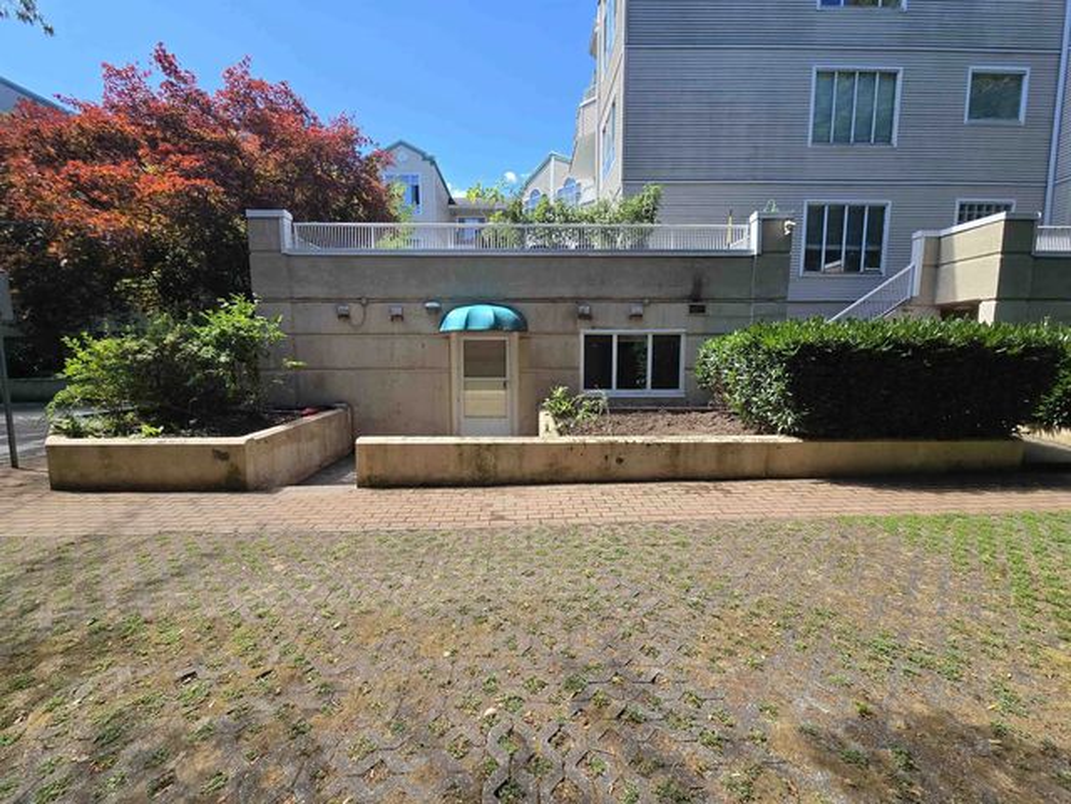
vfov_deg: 89.9
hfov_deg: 106.2
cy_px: 402
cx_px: 536
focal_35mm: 13
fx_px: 402
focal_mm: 2.2
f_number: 2.2
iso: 50
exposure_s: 1/825
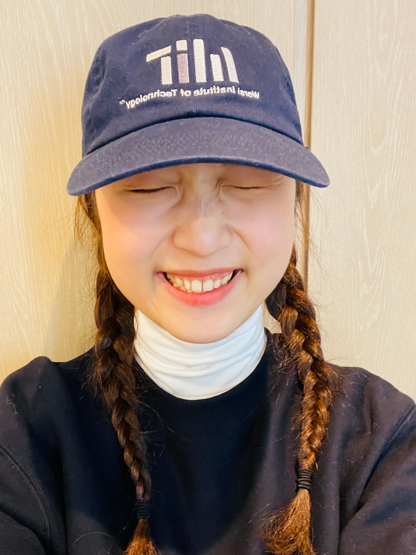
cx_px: 208
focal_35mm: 30
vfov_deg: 60.0
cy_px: 278
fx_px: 481
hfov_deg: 46.8
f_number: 2.2
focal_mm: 2.71
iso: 320
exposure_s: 1/30
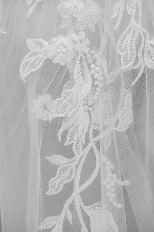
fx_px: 675
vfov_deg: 19.5
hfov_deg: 13.0
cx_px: 77
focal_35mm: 105
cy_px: 116
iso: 2000
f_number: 4
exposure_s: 1/125
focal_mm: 105
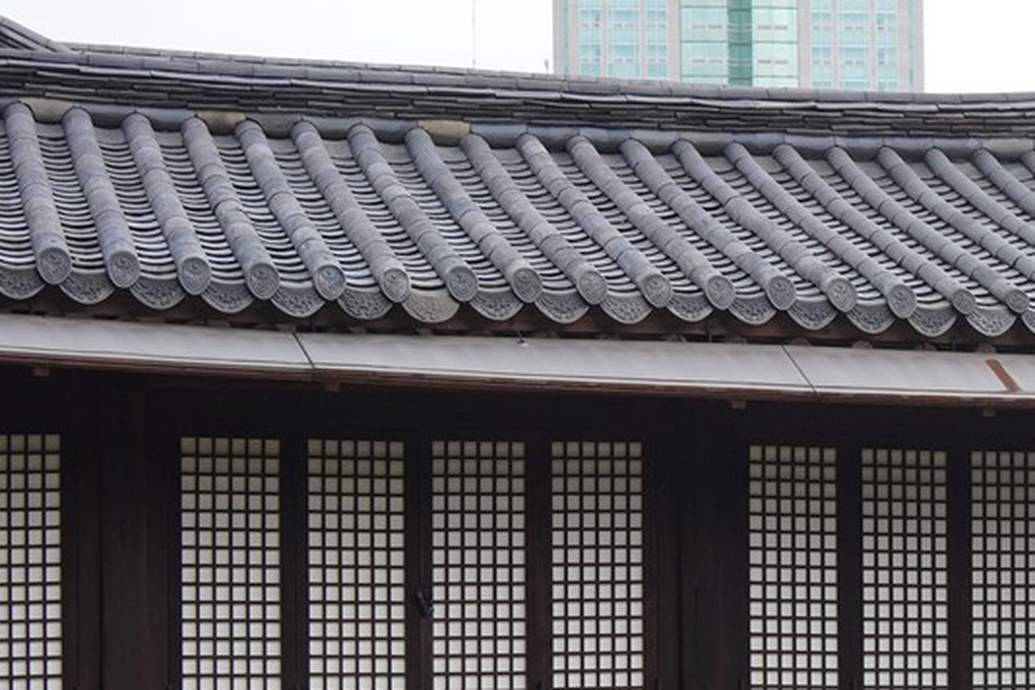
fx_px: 3766
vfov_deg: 10.4
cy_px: 583
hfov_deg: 14.7
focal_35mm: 131
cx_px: 1461
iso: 400
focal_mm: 35
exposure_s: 1/100
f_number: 7.1
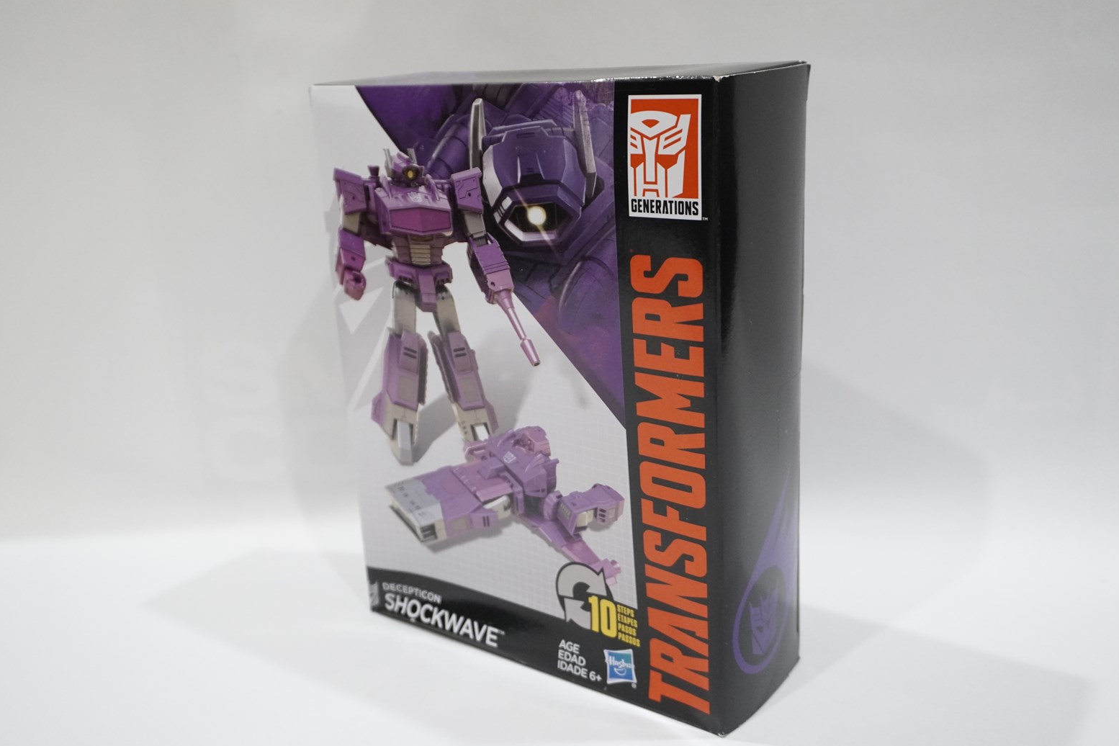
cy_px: 380
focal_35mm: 36
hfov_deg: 53.8
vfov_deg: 37.3
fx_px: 1104
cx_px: 551
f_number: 4
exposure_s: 1/40
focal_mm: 23
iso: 2000
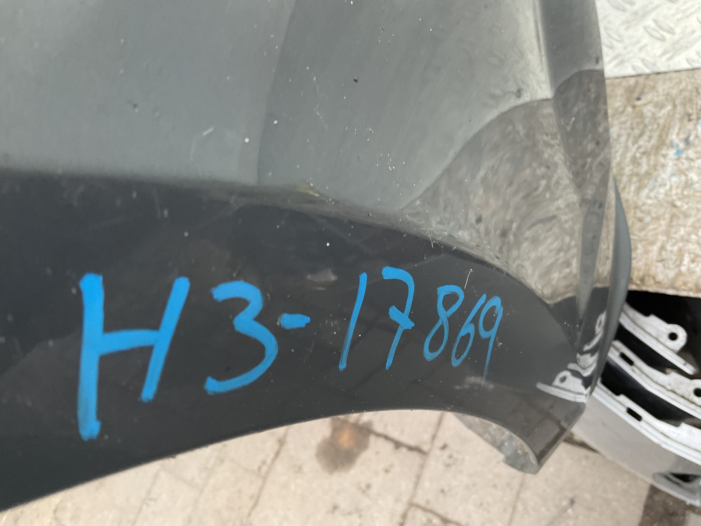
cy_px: 263
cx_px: 350
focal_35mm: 29
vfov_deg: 48.2
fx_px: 587
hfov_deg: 61.7
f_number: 1.8
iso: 100
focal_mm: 3
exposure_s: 1/60
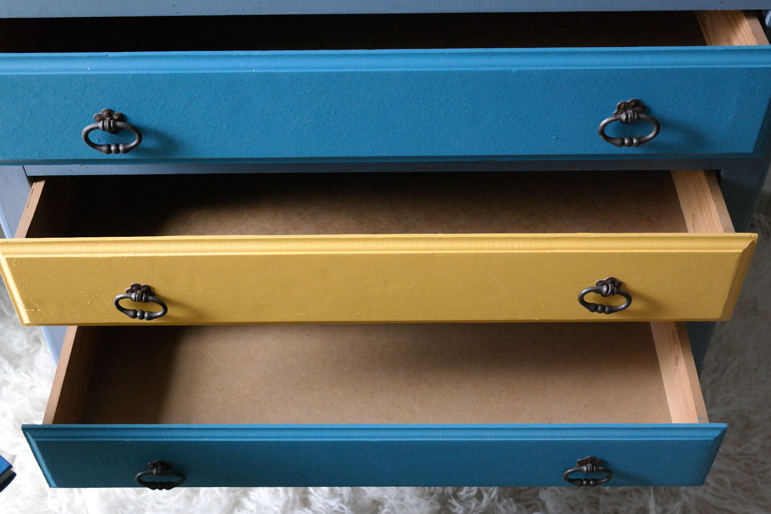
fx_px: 1049
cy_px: 257
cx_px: 386
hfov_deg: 40.3
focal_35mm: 49
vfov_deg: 27.5
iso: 3200
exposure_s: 1/60
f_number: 4.5
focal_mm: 32
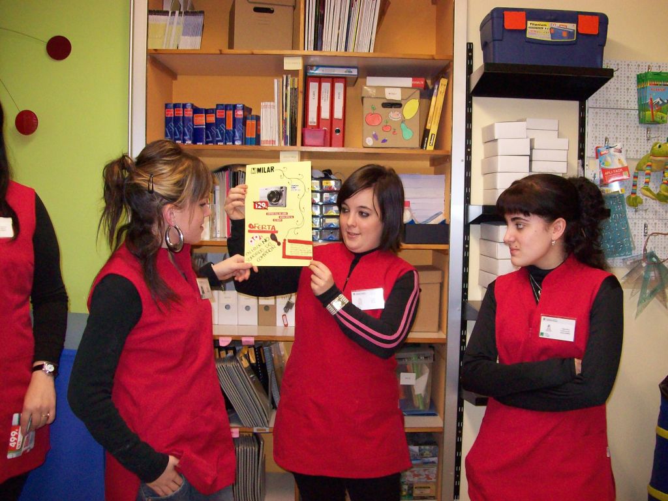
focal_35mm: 36
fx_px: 695
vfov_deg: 39.7
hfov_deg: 51.4
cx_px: 334
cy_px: 250
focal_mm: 6
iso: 200
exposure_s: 1/64
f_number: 2.7
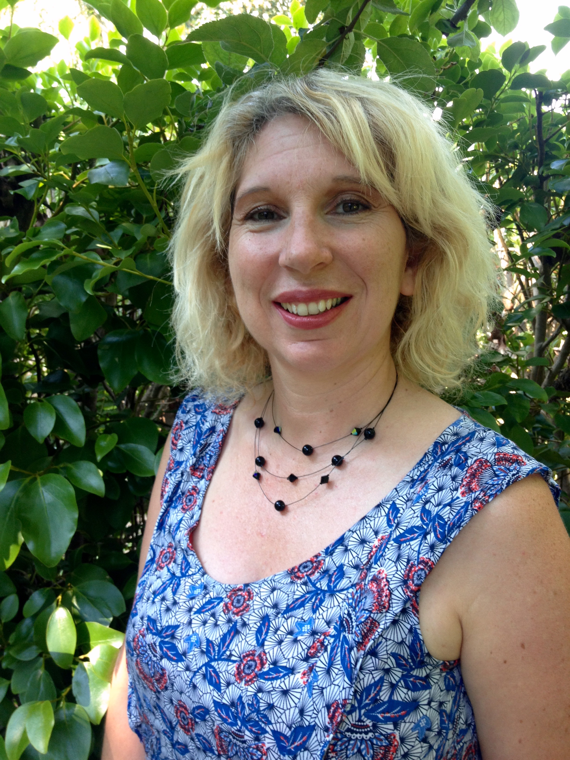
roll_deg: +0.9
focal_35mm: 35
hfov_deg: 40.7
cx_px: 285
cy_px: 380
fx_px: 768
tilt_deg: -11.1
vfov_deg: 52.6
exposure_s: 1/30
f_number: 2.4
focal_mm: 4.28
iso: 50
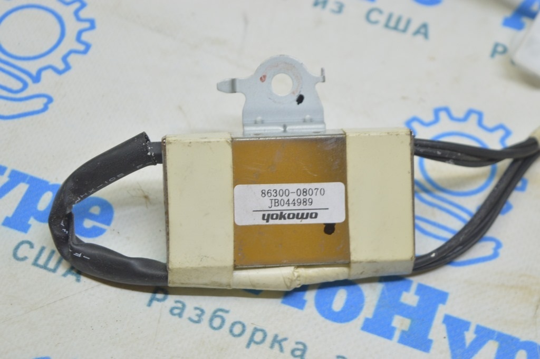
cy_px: 180
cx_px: 270
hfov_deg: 24.6
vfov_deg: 16.5
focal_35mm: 82
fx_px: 1236
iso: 400
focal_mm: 55
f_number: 5.6
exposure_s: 1/20
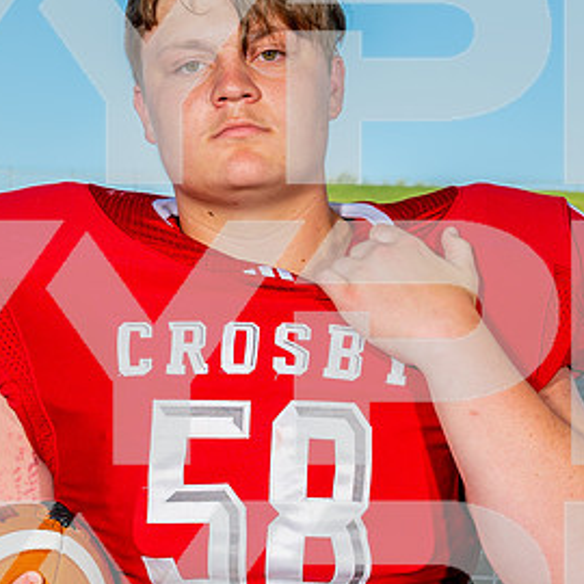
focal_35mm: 94
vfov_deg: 18.4
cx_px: 244
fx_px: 1794
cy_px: 387
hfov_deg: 18.5
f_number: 8
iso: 100
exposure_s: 1/125
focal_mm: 42
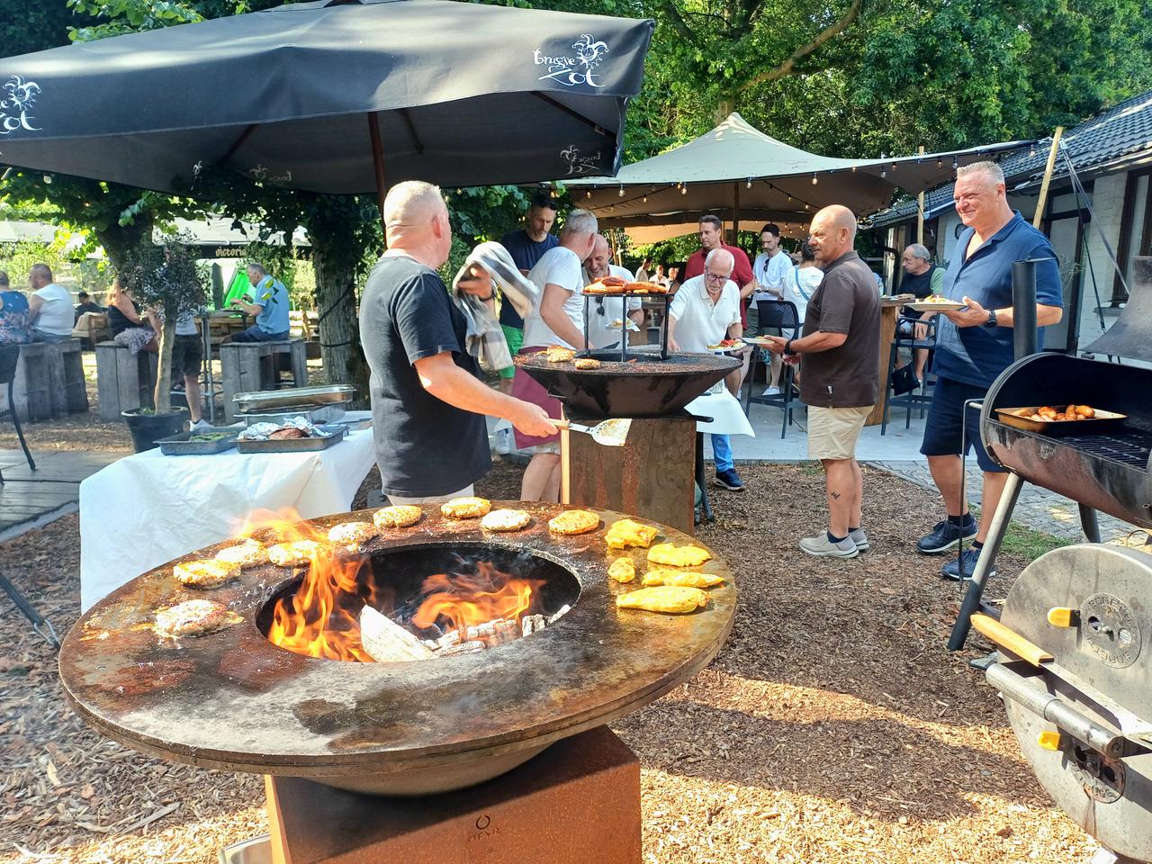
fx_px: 832
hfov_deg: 69.4
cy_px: 432
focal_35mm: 25
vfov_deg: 54.9
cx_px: 576
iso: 50
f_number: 1.8
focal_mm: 4.65
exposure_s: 1/154
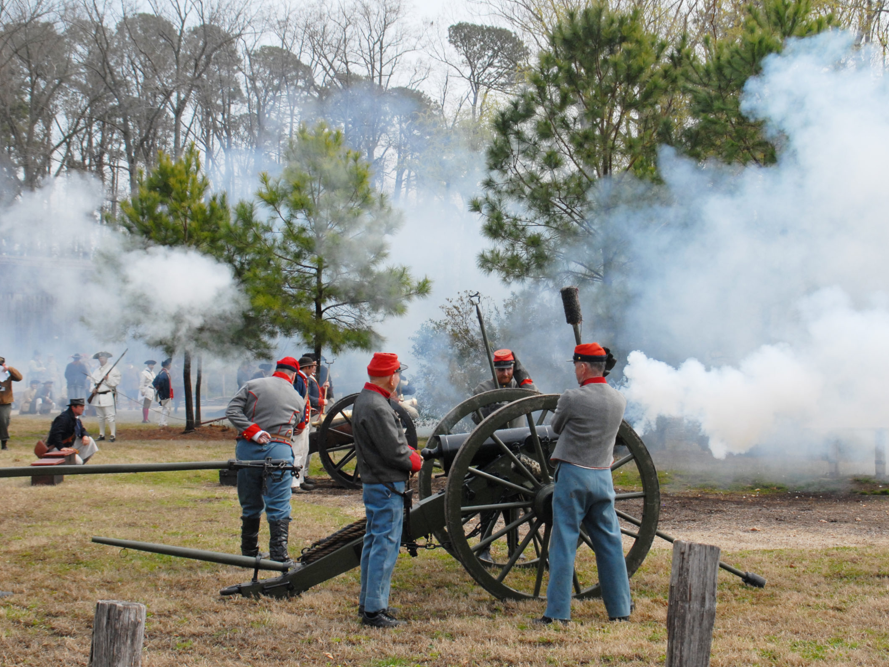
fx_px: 1438
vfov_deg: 26.1
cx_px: 454
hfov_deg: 34.4
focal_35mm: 56
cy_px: 358
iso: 400
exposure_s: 1/500
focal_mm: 32
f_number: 11
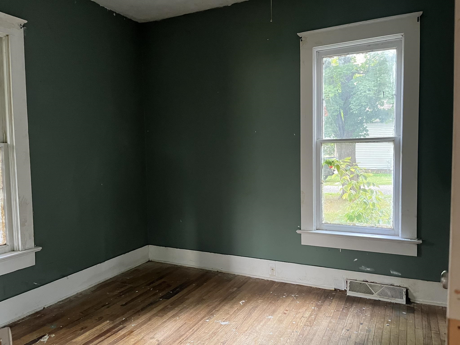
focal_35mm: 26
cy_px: 172
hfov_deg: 67.3
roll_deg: +1.5
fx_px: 346
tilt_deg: -3.8
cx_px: 230
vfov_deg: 53.1
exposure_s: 1/50
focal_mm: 5.1
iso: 500
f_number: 1.6
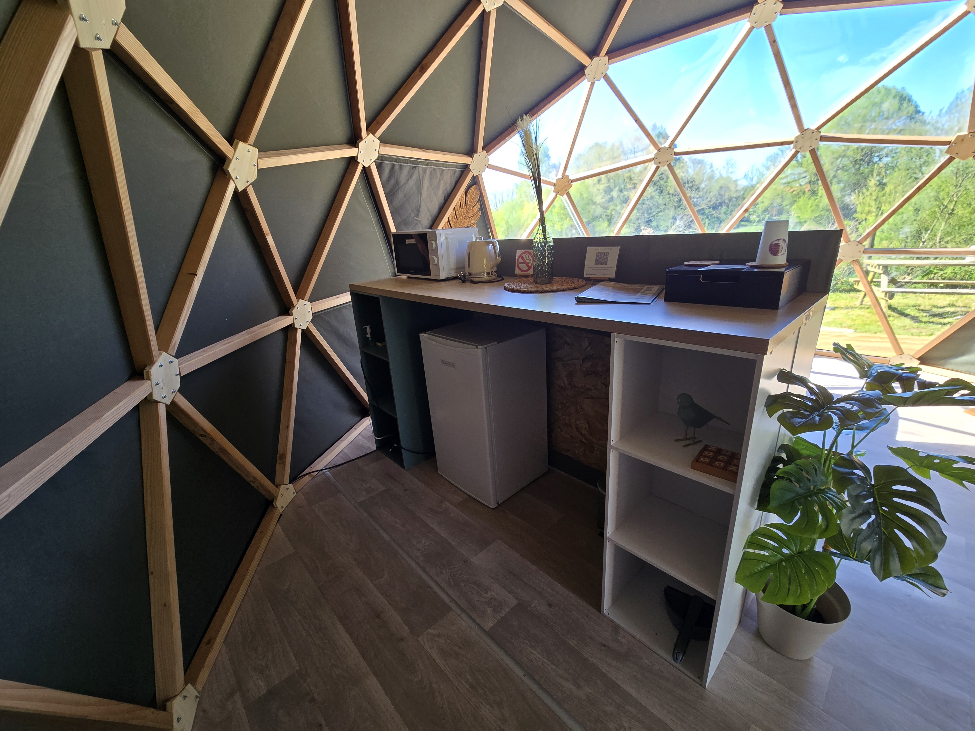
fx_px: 366
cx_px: 488
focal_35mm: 13
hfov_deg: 106.2
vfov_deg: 89.9
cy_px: 366
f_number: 2.2
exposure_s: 1/100
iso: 64
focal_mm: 2.2
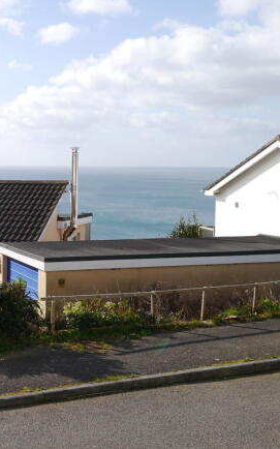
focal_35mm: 54
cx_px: -15
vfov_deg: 37.5
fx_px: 660
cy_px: 225
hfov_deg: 22.8
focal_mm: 19
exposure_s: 1/400
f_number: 8
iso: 160
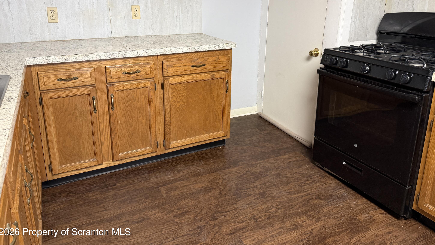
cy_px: 79
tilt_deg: -15.1
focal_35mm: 27
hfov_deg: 69.9
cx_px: 215
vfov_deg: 42.2
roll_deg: +0.0
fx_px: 311
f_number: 1.78
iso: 320
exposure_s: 1/60
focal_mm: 6.76
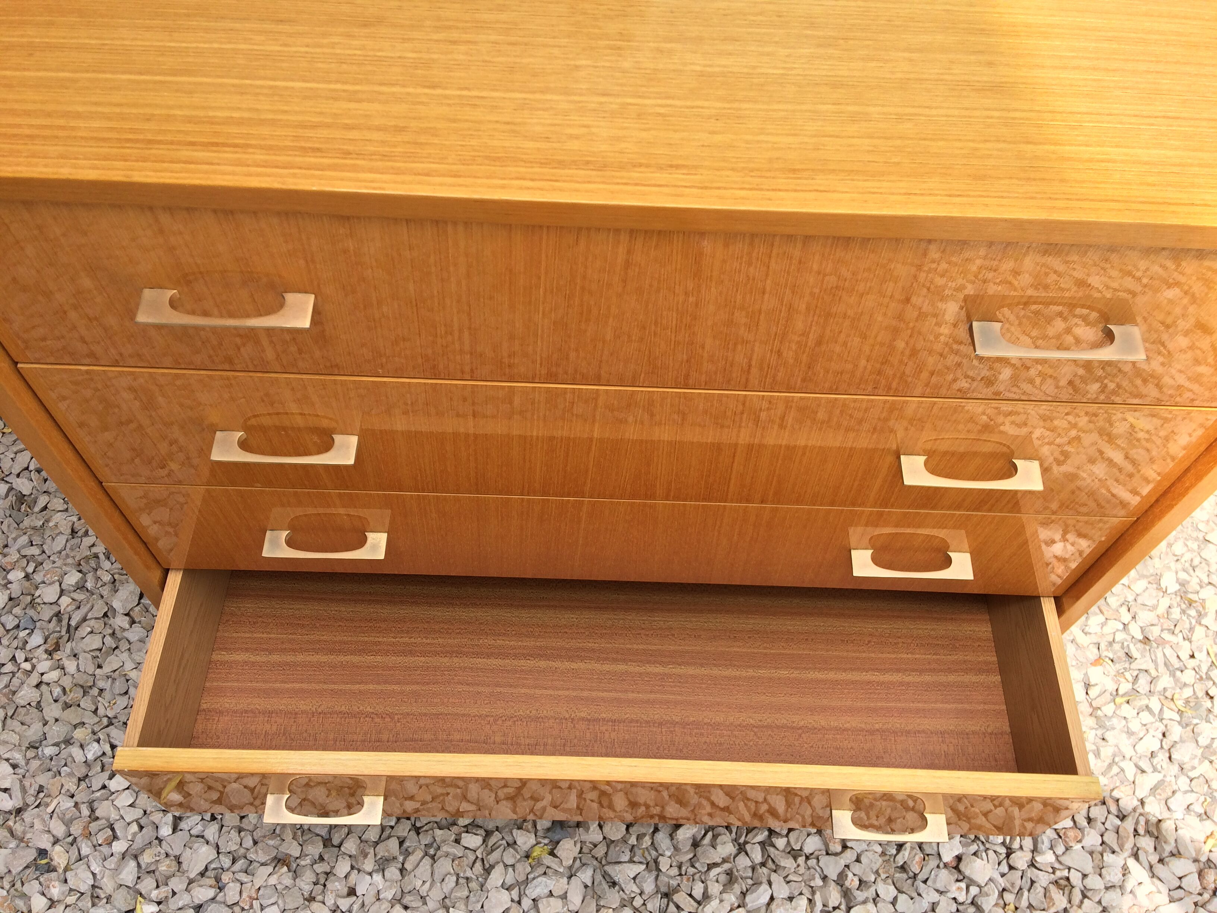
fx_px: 1020
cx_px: 608
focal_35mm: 29
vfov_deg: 48.2
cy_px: 456
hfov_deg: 61.7
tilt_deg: -54.9
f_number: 2.2
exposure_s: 1/720
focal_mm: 4.15
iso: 32
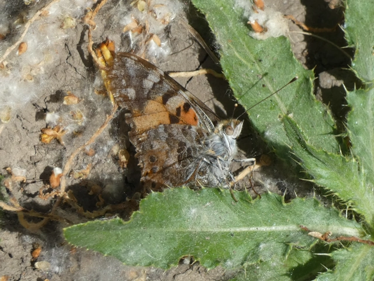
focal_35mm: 300
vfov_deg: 5.0
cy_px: 140
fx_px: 3241
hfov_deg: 6.6
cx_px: 187
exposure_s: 1/400
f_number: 5.5
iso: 80
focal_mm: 53.8
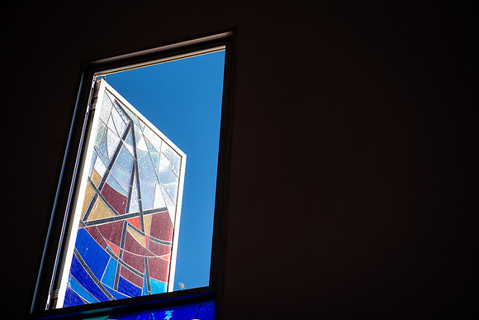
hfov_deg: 28.8
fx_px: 932
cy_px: 160
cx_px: 240
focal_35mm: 70
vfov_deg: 19.5
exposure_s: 1/2500
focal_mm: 70
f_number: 4
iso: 400
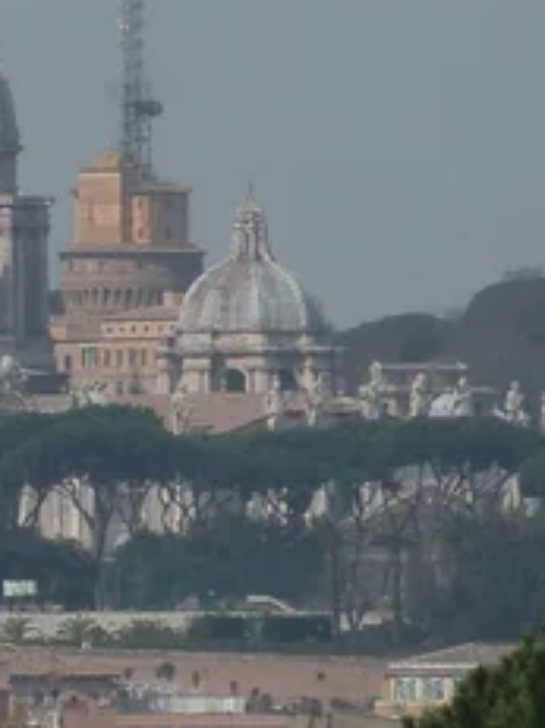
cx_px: -261
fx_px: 29143
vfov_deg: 1.4
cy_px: 232
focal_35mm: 1387
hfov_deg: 1.1
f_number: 4.9
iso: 80
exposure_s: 1/640
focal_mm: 49.2
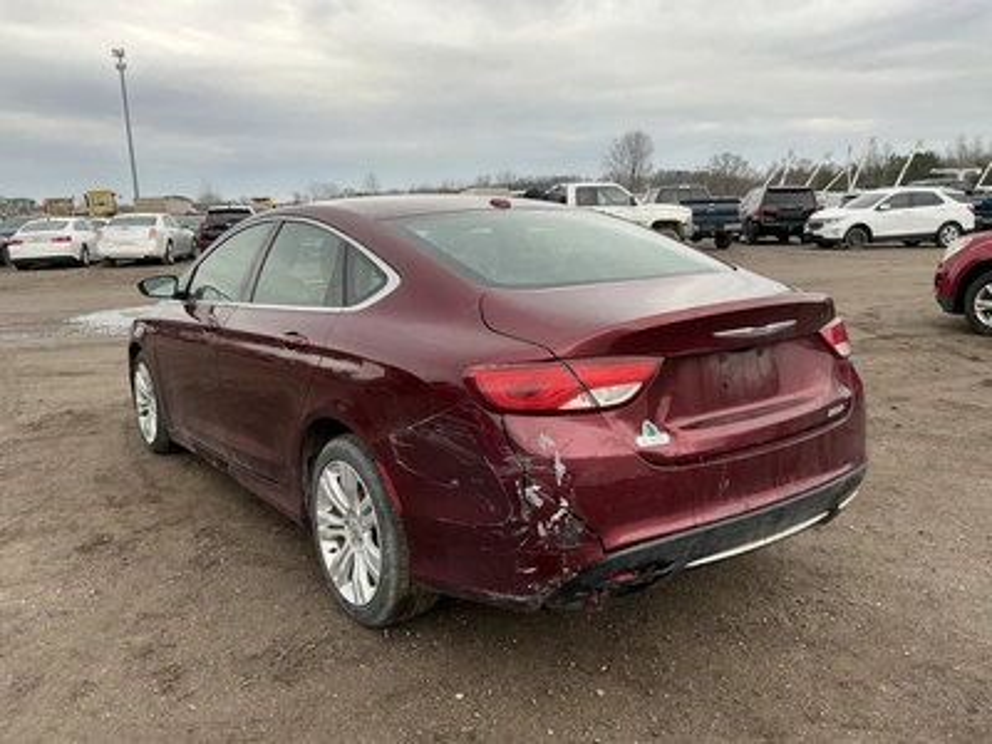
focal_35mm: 28
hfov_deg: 63.4
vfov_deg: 49.7
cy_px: 372
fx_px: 802
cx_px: 496
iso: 25
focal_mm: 3
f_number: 1.8
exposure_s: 1/292
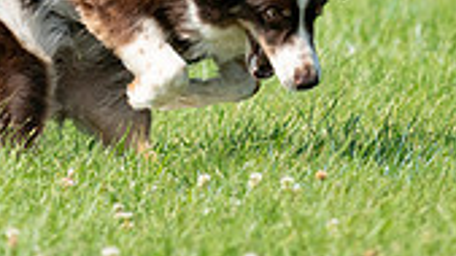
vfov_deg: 1.1
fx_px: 13721
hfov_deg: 1.9
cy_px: -128
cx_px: 359
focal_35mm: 1135
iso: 1600
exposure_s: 1/4000
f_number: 6.3
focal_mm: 315
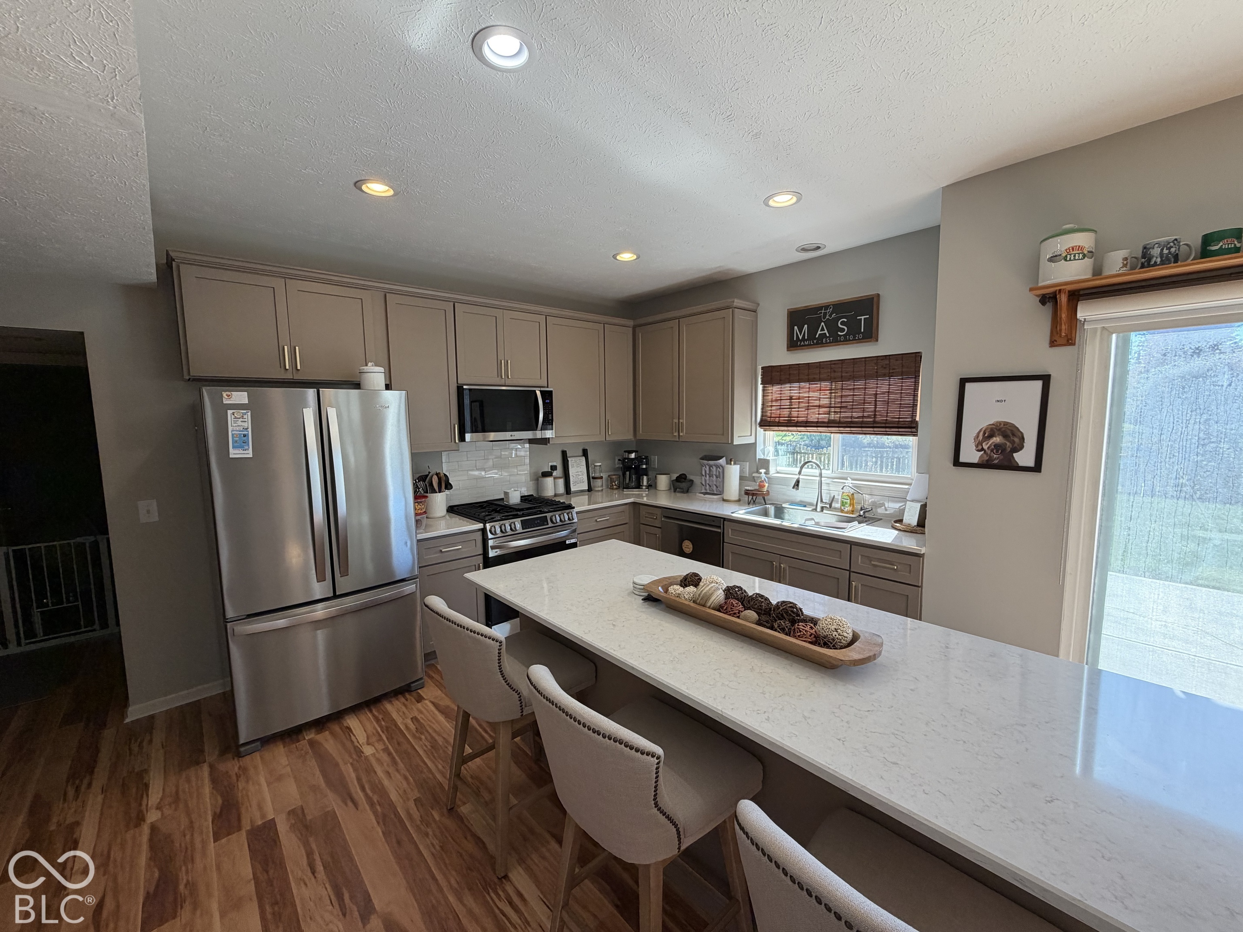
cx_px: 622
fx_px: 503
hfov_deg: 102.1
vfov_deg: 85.7
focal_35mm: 14
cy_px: 466
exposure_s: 1/120
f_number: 2.2
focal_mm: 2.22
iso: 100
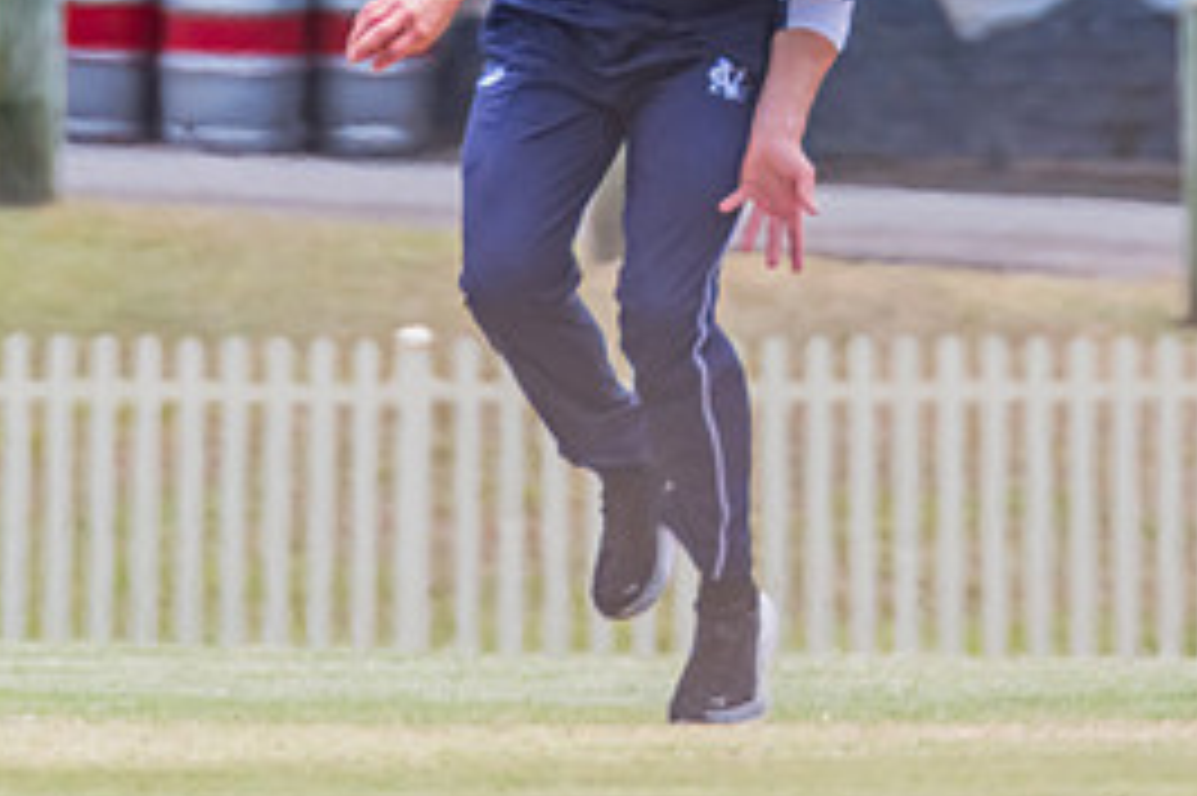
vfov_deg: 0.7
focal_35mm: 1840
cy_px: 8
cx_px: 623
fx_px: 61140
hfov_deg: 1.1
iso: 800
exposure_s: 1/2000
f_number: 9
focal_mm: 600
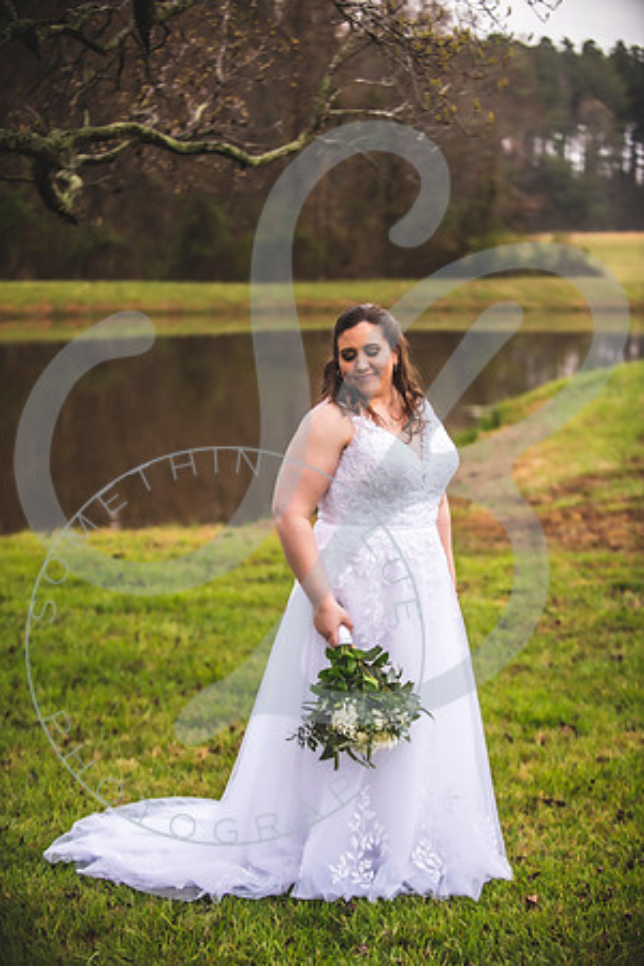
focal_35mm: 70
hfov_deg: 19.5
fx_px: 1878
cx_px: 322
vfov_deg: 28.8
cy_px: 483
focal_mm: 70
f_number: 2.8
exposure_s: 1/320
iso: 320
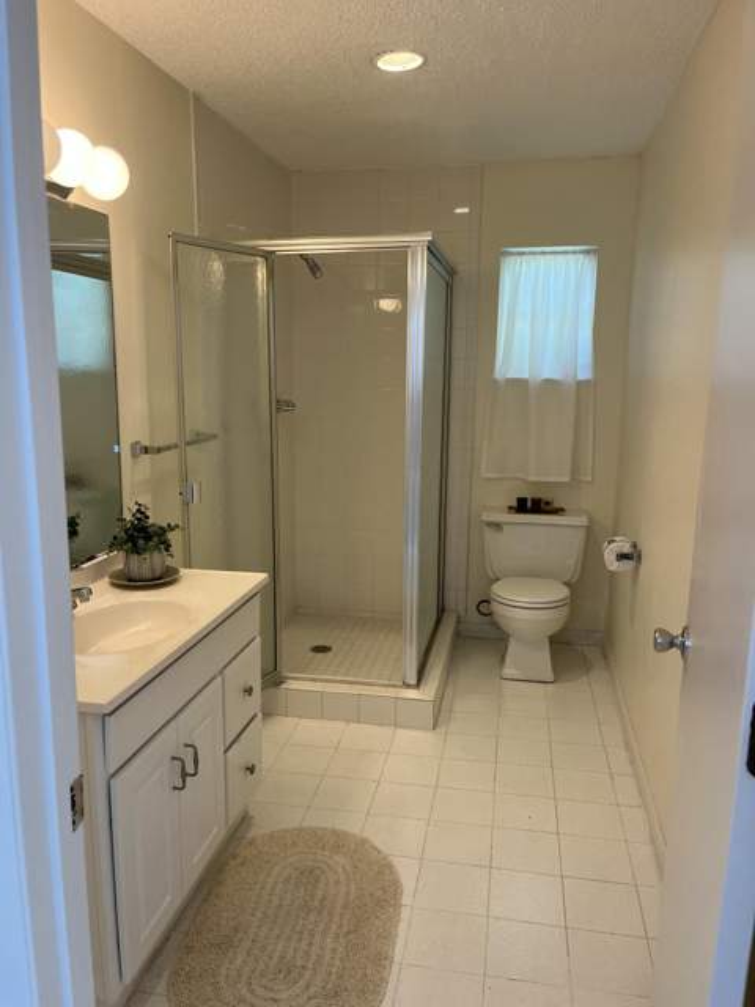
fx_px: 756
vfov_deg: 67.3
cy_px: 504
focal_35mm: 26
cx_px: 378
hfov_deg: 53.1
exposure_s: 1/120
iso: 100
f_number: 1.6
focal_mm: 5.1
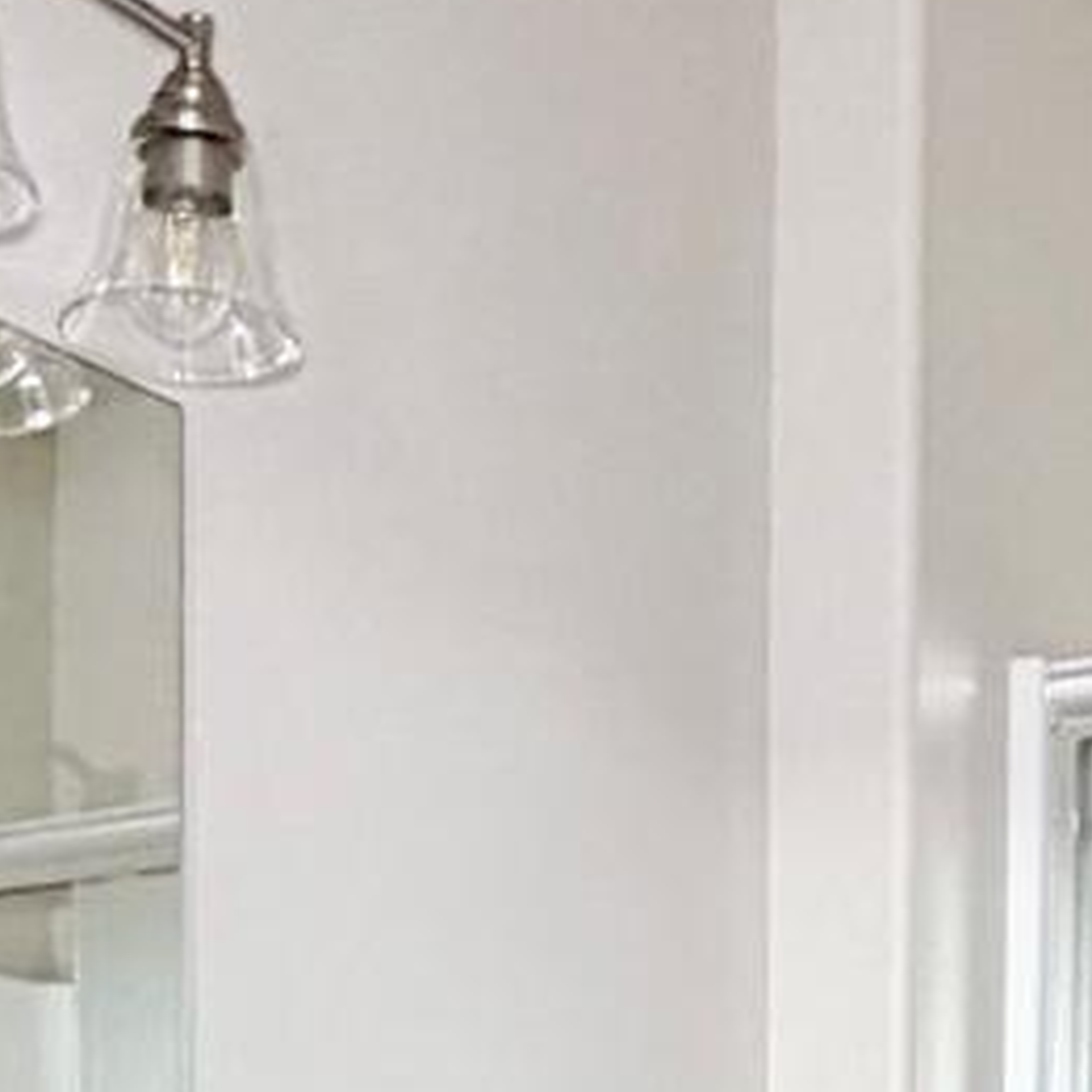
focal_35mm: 95
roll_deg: -0.2
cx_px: 439
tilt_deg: -3.7
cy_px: 1778
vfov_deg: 16.2
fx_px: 3391
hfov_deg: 18.3
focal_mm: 2.22
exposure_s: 1/47
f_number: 2.2
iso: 500
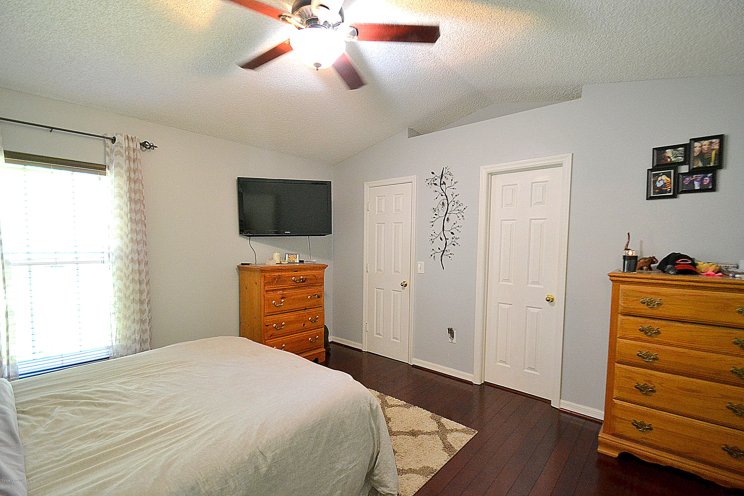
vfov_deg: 77.3
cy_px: 248
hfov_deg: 100.4
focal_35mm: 15
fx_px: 310
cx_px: 372
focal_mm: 10
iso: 1600
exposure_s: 1/40
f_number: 3.5
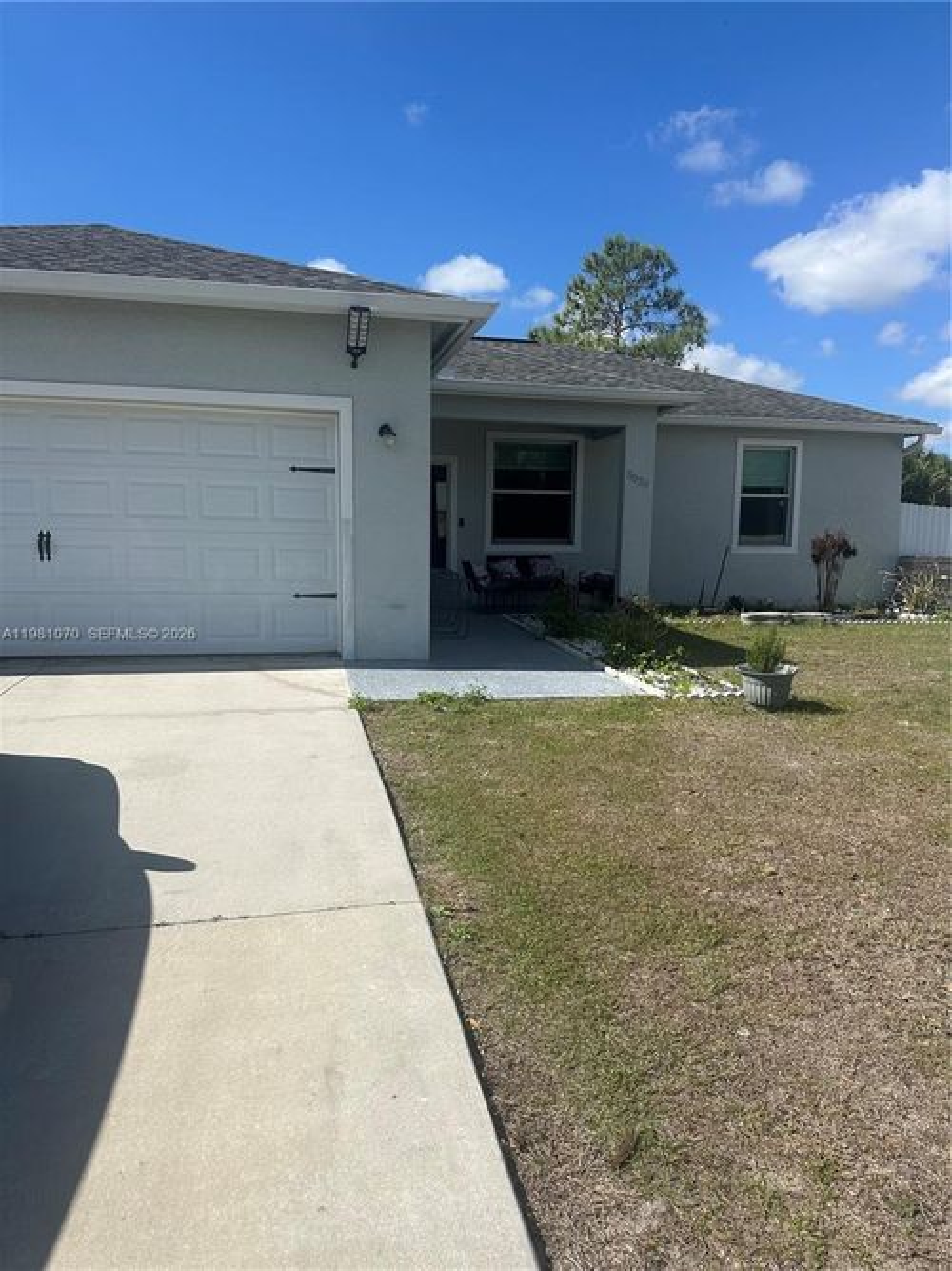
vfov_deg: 71.6
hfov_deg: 56.8
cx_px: 476
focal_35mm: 24
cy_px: 636
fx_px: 880
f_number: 1.78
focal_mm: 6.86
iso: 80
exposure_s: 1/6211
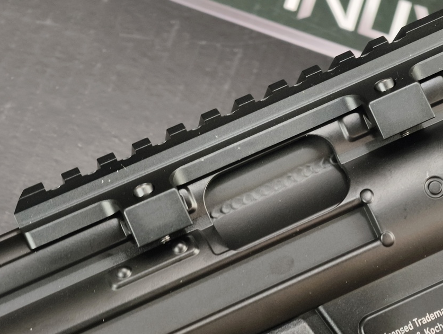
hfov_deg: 16.1
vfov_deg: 12.2
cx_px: 277
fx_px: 1564
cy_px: 212
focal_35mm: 122
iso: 904
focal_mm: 22.48
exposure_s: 1/10.9
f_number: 2.67
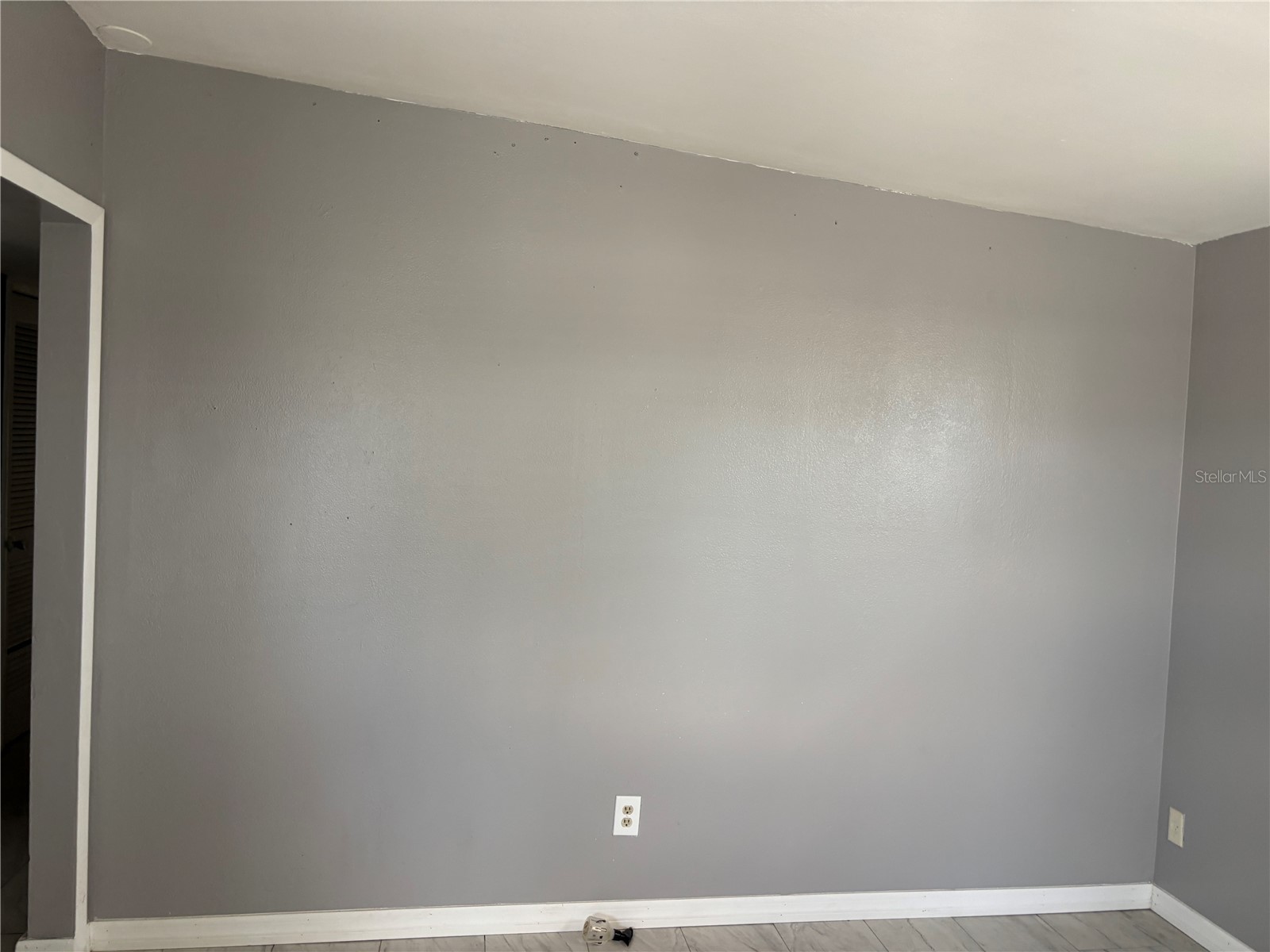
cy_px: 476
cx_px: 635
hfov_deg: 67.3
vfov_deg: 53.1
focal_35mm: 26
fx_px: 954
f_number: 1.6
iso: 125
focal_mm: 5.96
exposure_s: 1/84
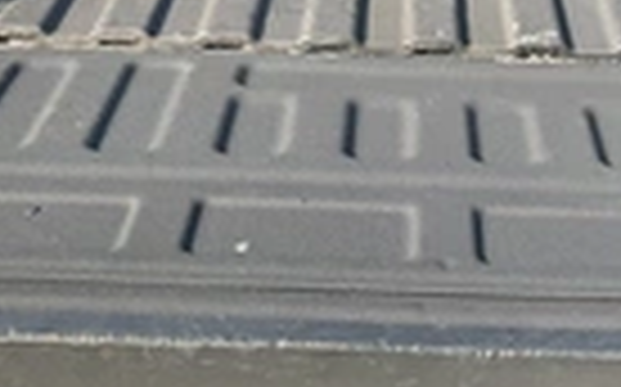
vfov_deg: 13.9
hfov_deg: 23.3
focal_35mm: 89
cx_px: 387
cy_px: -171
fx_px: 1505
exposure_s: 1/316
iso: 25
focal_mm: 3
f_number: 1.8
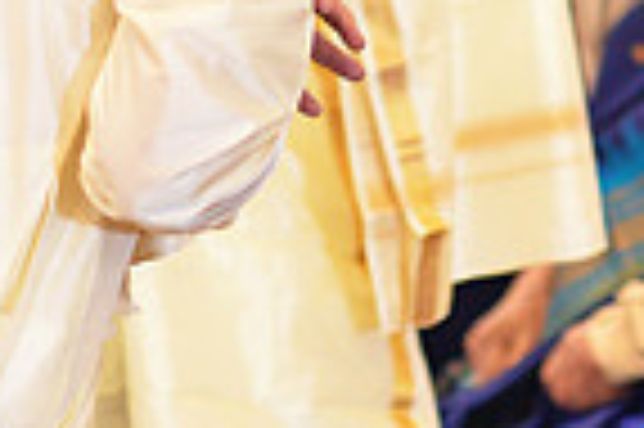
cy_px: -297
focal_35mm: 344
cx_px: 342
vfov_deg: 4.0
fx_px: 6147
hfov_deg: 6.0
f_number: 2.2
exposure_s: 1/250
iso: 2500
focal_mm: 85
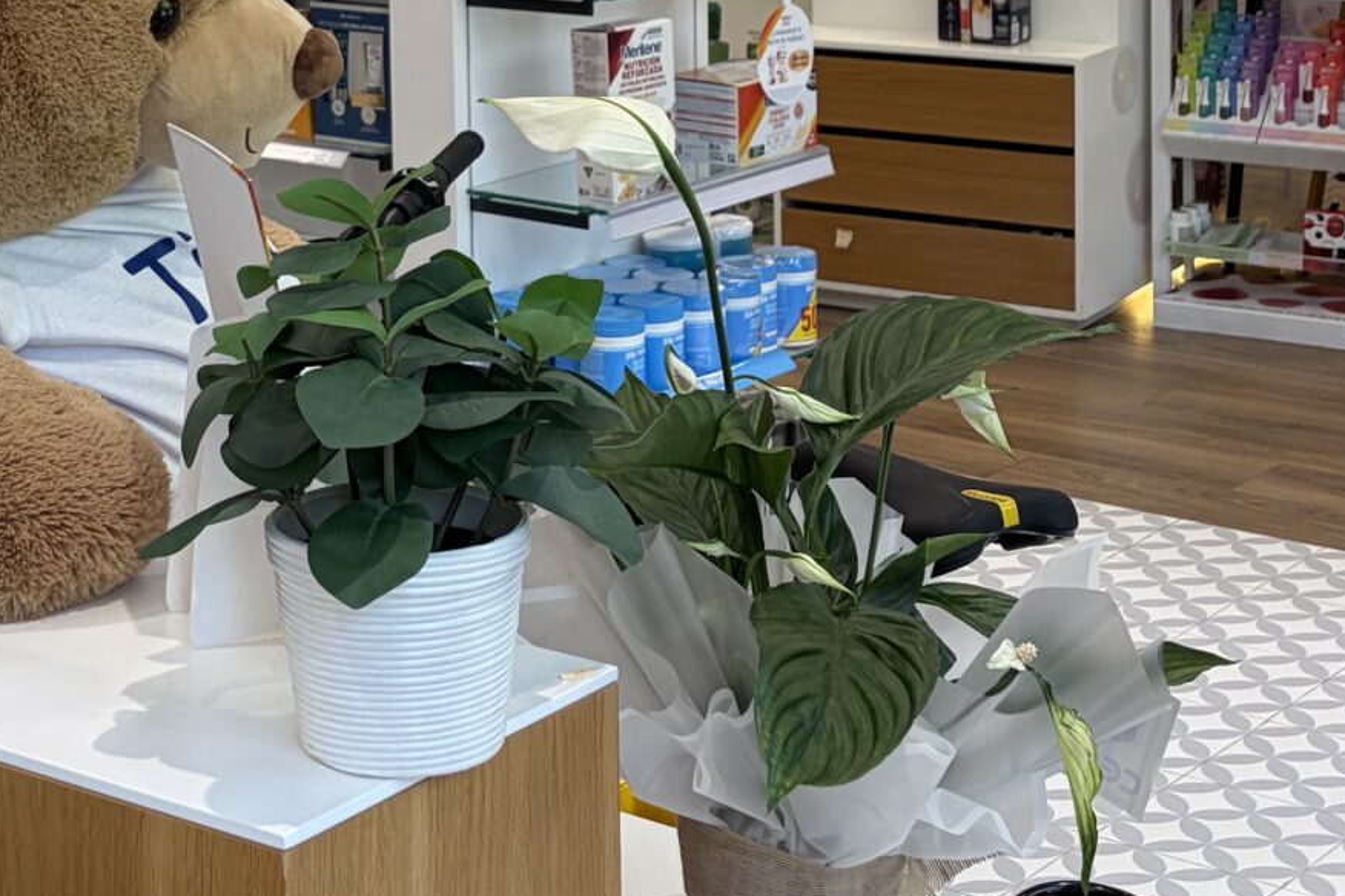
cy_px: -89
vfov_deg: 16.7
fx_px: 2951
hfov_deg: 25.3
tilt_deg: -5.1
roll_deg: +2.6
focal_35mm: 79
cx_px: 310
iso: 40
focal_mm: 5.96
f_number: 1.6
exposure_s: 1/100
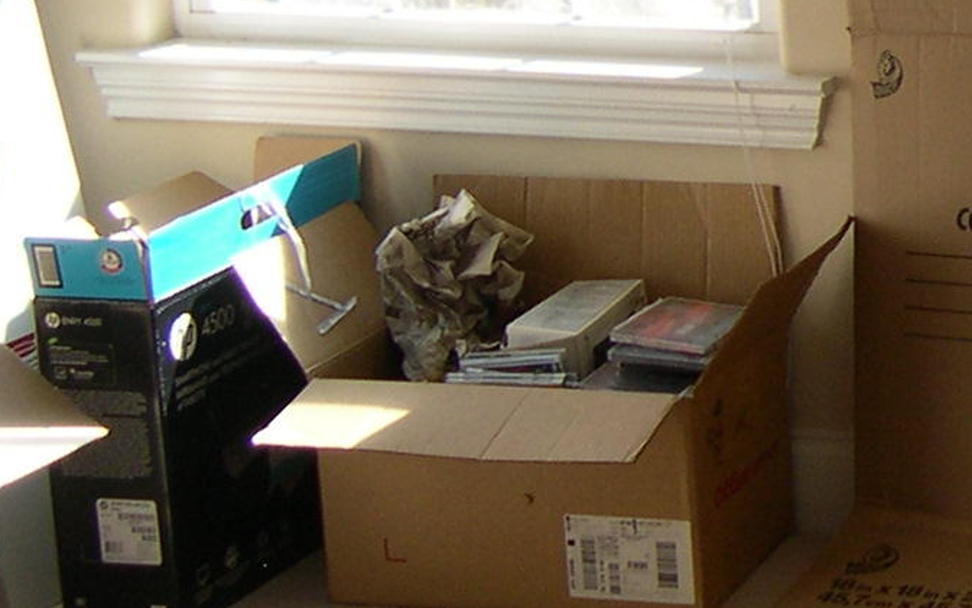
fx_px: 3604
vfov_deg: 9.5
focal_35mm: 136
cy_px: -84
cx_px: 1610
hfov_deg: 14.0
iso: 100
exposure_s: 1/77.4
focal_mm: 8
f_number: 2.8
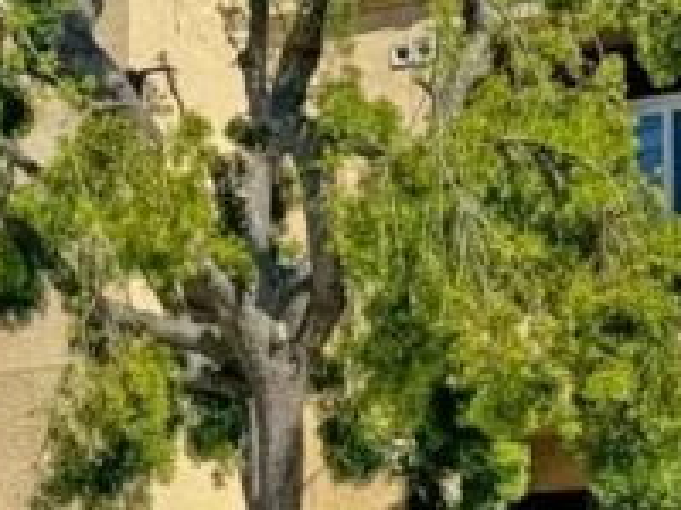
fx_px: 3521
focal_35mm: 179
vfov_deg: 8.3
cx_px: -247
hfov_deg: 10.8
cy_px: 456
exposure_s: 1/4300
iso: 64
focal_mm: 6.86
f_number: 1.8
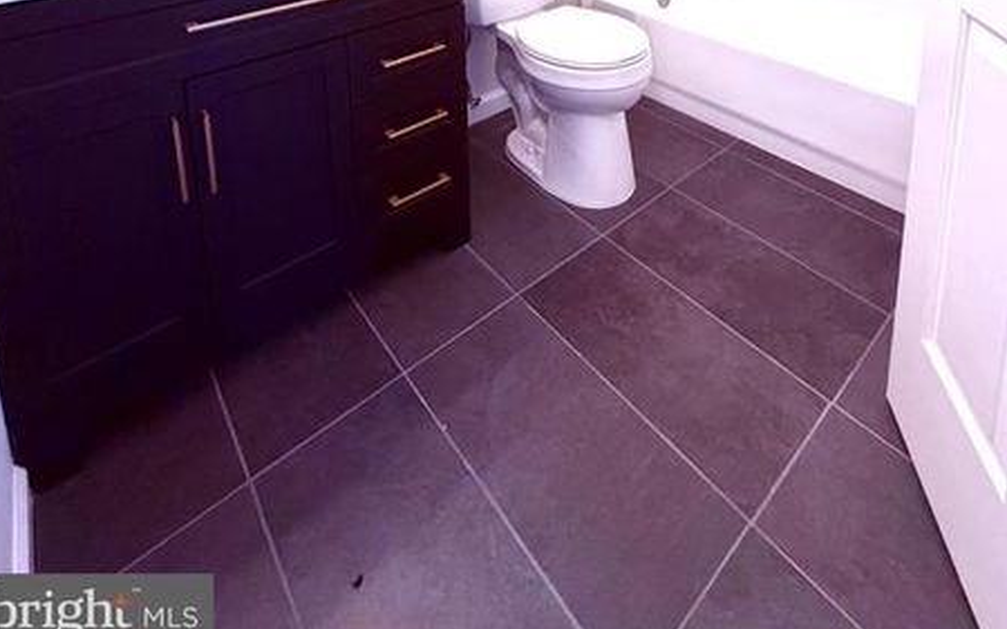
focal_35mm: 22
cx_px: 530
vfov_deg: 41.3
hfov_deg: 79.6
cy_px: -93
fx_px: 604
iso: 250
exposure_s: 1/120
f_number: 2.2
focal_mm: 2.22
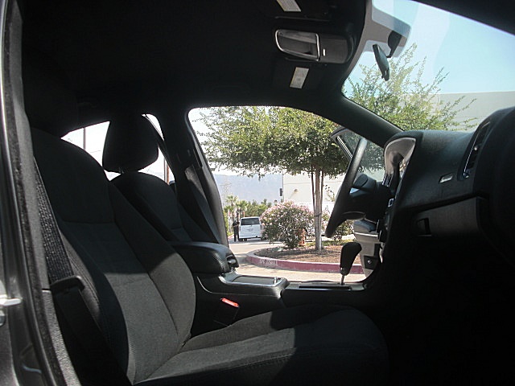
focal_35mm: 36
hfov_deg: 51.4
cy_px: 193
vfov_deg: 39.7
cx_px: 258
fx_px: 536
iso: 50
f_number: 2.8
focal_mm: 6.3
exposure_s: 1/320
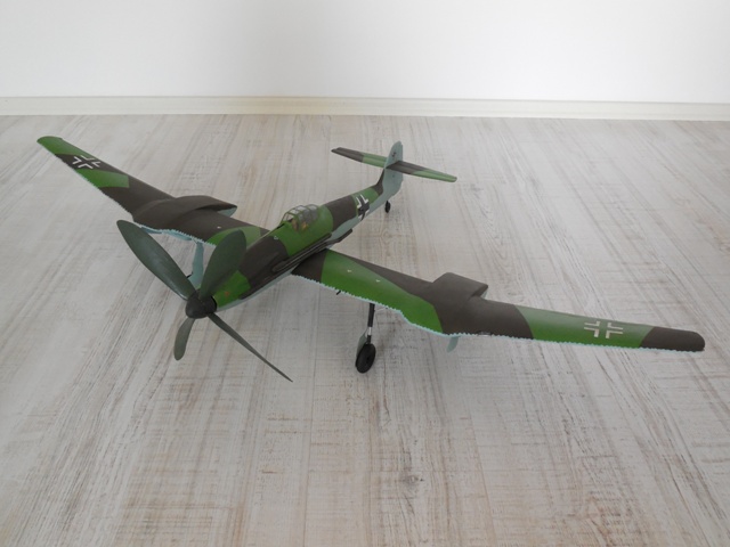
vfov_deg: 54.9
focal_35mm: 25
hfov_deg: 69.4
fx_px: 527
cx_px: 365
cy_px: 274
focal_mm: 4.5
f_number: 3.1
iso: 400
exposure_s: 1/13
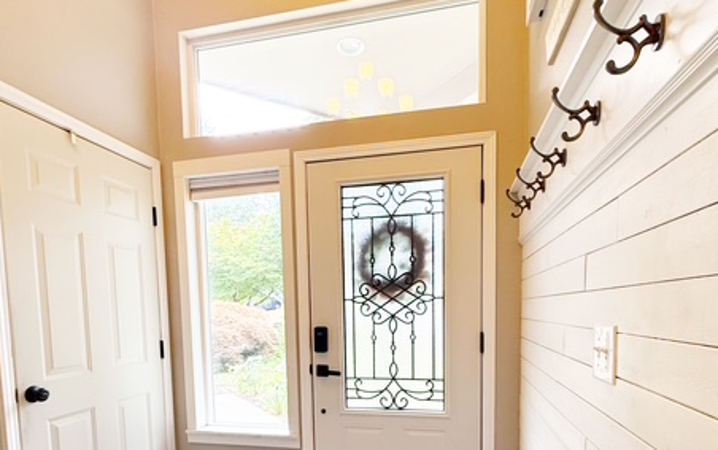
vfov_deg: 54.4
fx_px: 411
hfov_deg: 82.3
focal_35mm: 21
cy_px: 343
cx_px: 361
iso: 100
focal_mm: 2.22
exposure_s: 1/120
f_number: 2.2
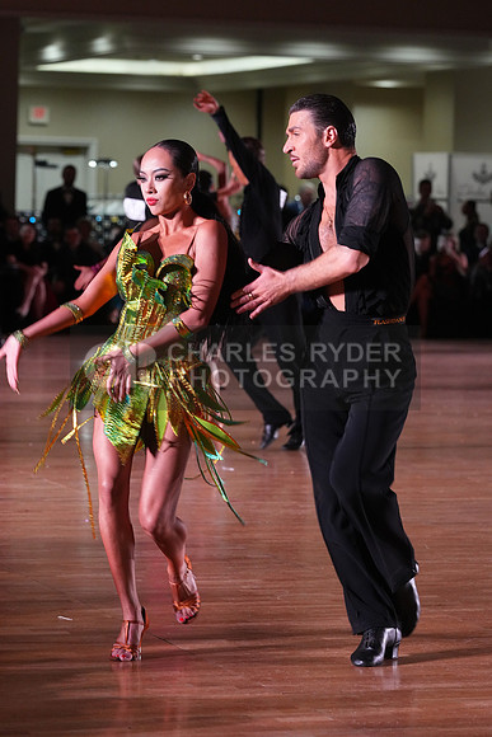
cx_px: 246
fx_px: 3032
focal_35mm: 148
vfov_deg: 13.9
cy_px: 368
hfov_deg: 9.3
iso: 4000
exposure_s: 1/200
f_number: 5.6
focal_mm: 148
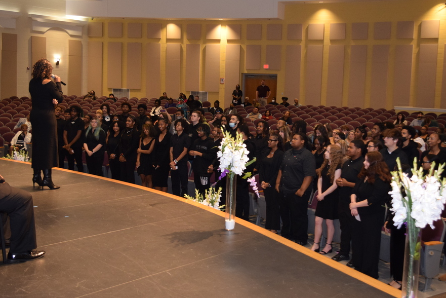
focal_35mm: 44
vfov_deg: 30.8
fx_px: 540
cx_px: 242
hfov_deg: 44.8
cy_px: 146
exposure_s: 1/60
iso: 1600
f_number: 4
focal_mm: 25
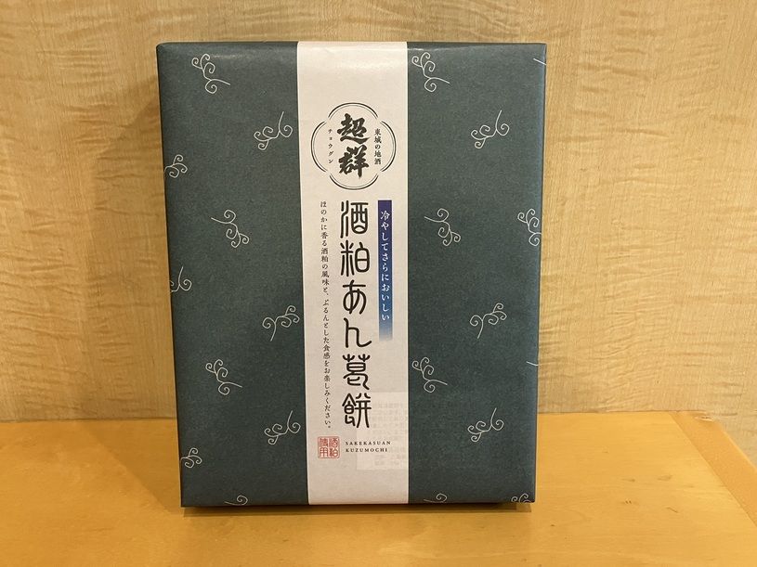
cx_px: 378
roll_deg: +0.2
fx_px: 612
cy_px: 284
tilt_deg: -21.4
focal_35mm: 28
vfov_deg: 49.7
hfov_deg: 63.5
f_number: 1.8
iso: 250
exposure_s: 1/60
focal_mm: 3.99
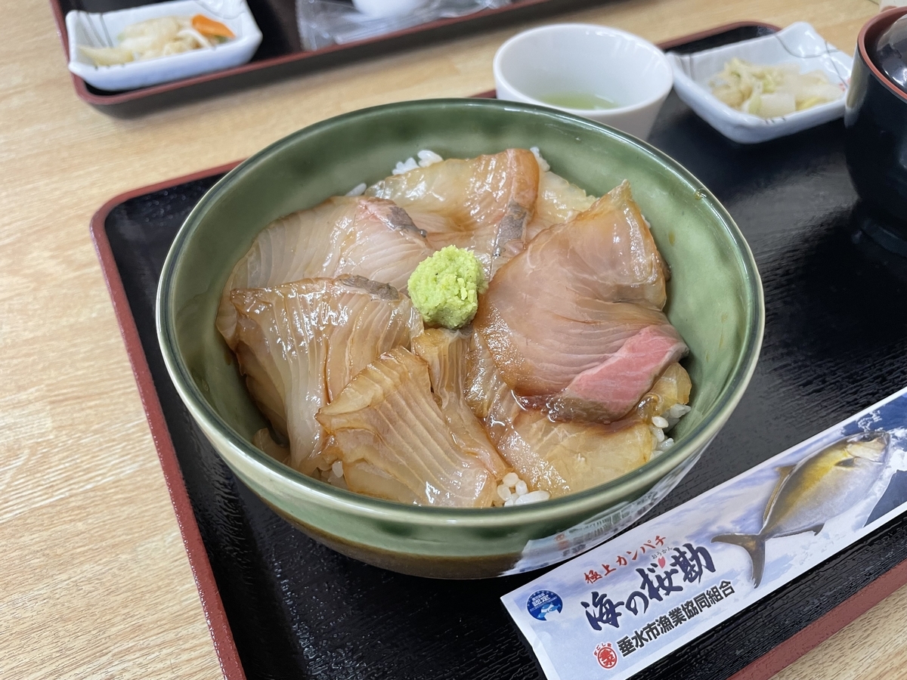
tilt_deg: -49.0
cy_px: 340
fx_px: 681
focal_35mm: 26
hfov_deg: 67.3
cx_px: 454
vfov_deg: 53.1
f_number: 1.6
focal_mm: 4.2
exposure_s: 1/60
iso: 125
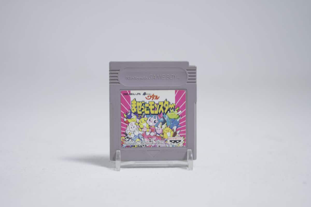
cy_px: 104
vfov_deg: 19.5
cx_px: 156
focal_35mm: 70
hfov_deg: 28.8
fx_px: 605
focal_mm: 70
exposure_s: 1/6
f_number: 5.6
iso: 100
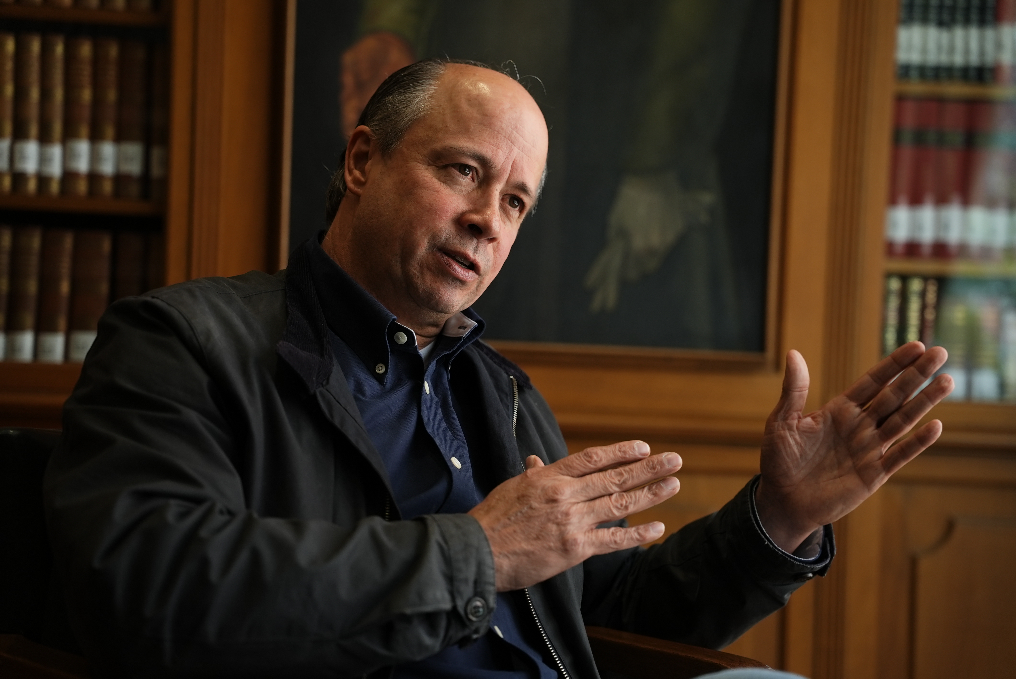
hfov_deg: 28.8
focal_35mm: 70
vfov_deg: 19.5
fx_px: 1977
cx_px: 508
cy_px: 340
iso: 500
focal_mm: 70
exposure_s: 1/160
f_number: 2.8
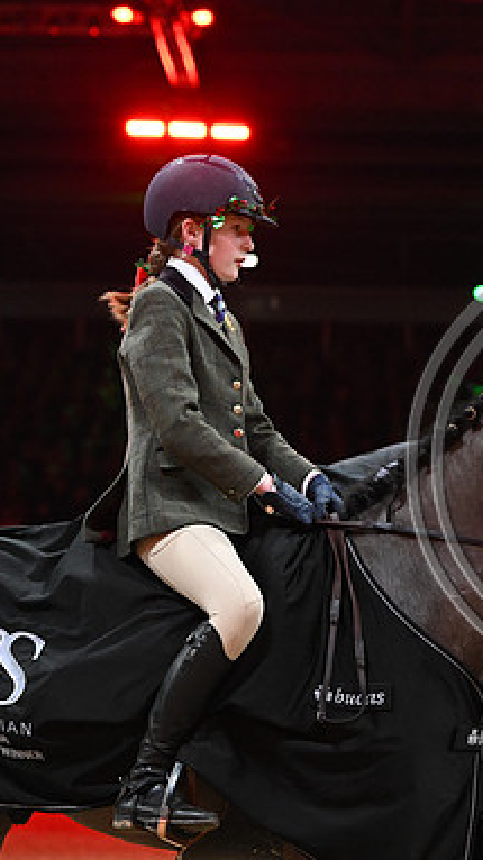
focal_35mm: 162
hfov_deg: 7.4
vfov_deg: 13.3
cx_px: 613
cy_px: 432
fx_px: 3694
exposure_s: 1/500
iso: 6400
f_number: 4.5
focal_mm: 102
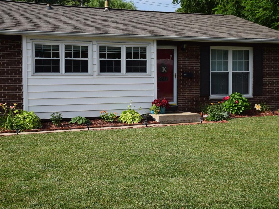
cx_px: 136
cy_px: 105
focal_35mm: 59
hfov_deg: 32.9
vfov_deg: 25.0
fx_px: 472
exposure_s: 1/320
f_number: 9
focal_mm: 35
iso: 200
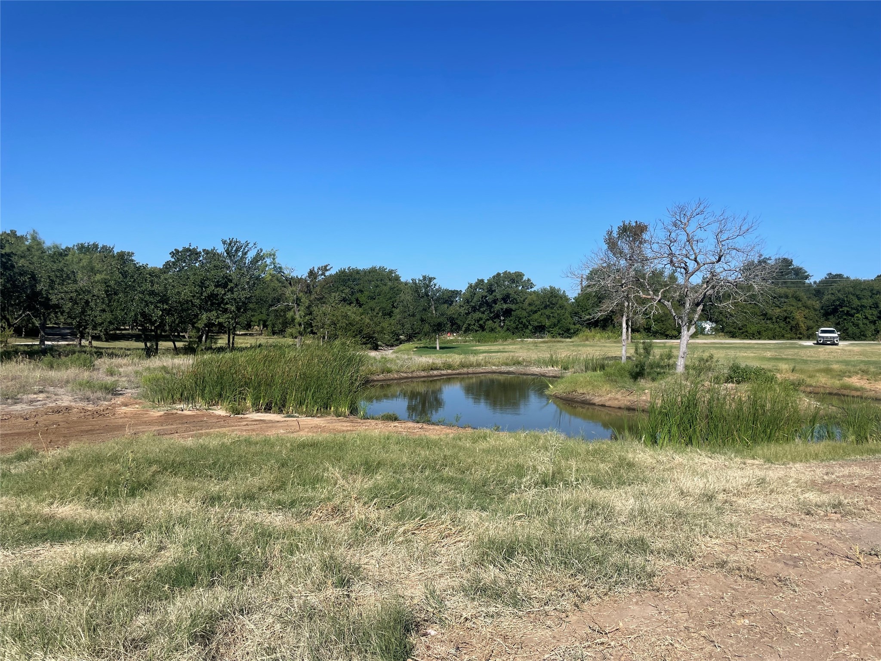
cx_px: 440
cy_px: 330
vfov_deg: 53.1
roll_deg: -3.7
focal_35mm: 26
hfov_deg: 67.3
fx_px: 662
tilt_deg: -1.9
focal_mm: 4.2
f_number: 1.6
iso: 32
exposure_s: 1/4292
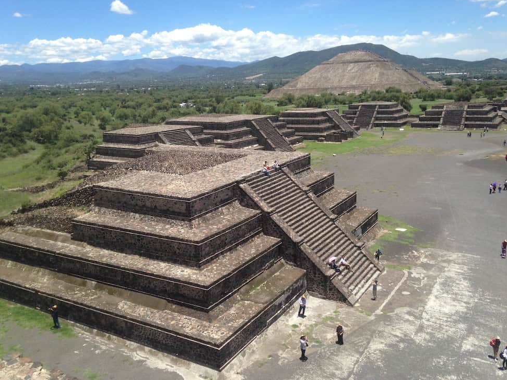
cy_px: 185
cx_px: 252
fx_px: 498
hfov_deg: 54.0
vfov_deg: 41.8
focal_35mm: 34
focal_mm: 4.1
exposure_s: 1/1506
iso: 50
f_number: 2.4
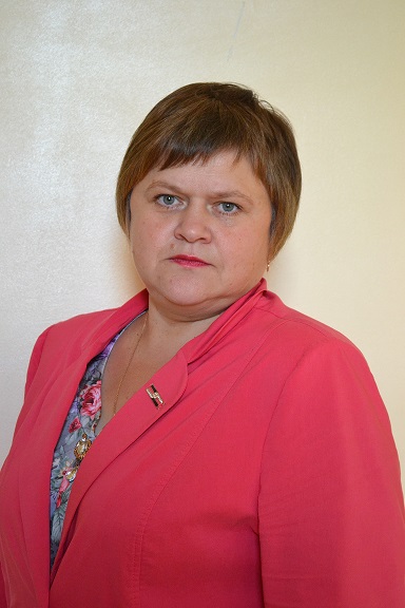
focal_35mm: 82
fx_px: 1392
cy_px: 304
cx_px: 202
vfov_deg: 24.6
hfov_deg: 16.6
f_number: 5.6
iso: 2000
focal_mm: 55
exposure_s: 1/60
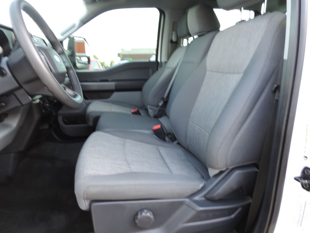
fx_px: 215
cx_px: 155
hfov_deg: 71.6
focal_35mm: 24
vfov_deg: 56.8
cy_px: 116
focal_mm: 4.3
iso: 125
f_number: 3
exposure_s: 1/30
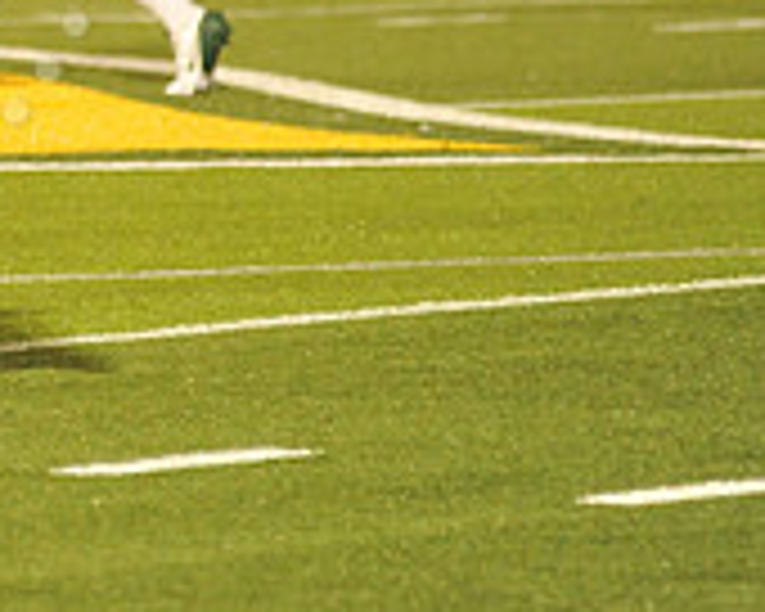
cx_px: -297
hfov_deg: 3.0
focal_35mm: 640
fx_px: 14490
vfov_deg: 2.4
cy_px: -171
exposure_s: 1/250
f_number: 4
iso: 6400
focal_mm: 200
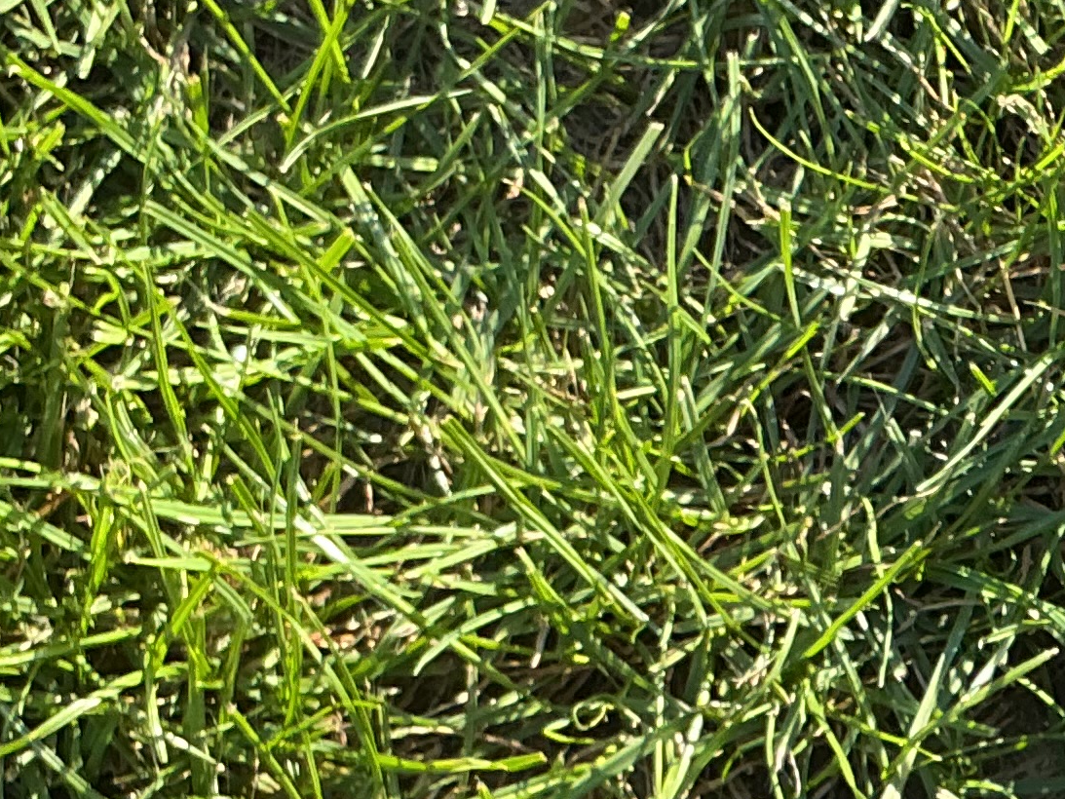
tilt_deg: -81.8
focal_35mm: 107
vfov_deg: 13.8
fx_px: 3292
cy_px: 661
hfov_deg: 17.9
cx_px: 1057
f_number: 1.8
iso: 20
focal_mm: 3
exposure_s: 1/212
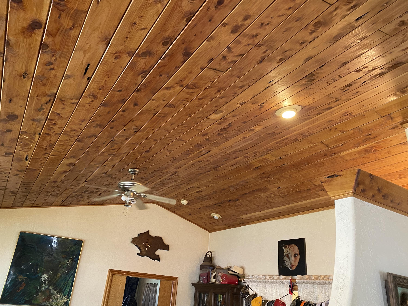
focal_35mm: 26
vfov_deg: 53.1
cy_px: 153
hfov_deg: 67.3
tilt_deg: +24.4
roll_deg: -6.1
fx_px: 306
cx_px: 204
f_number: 1.8
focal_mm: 4.25
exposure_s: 1/60
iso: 400
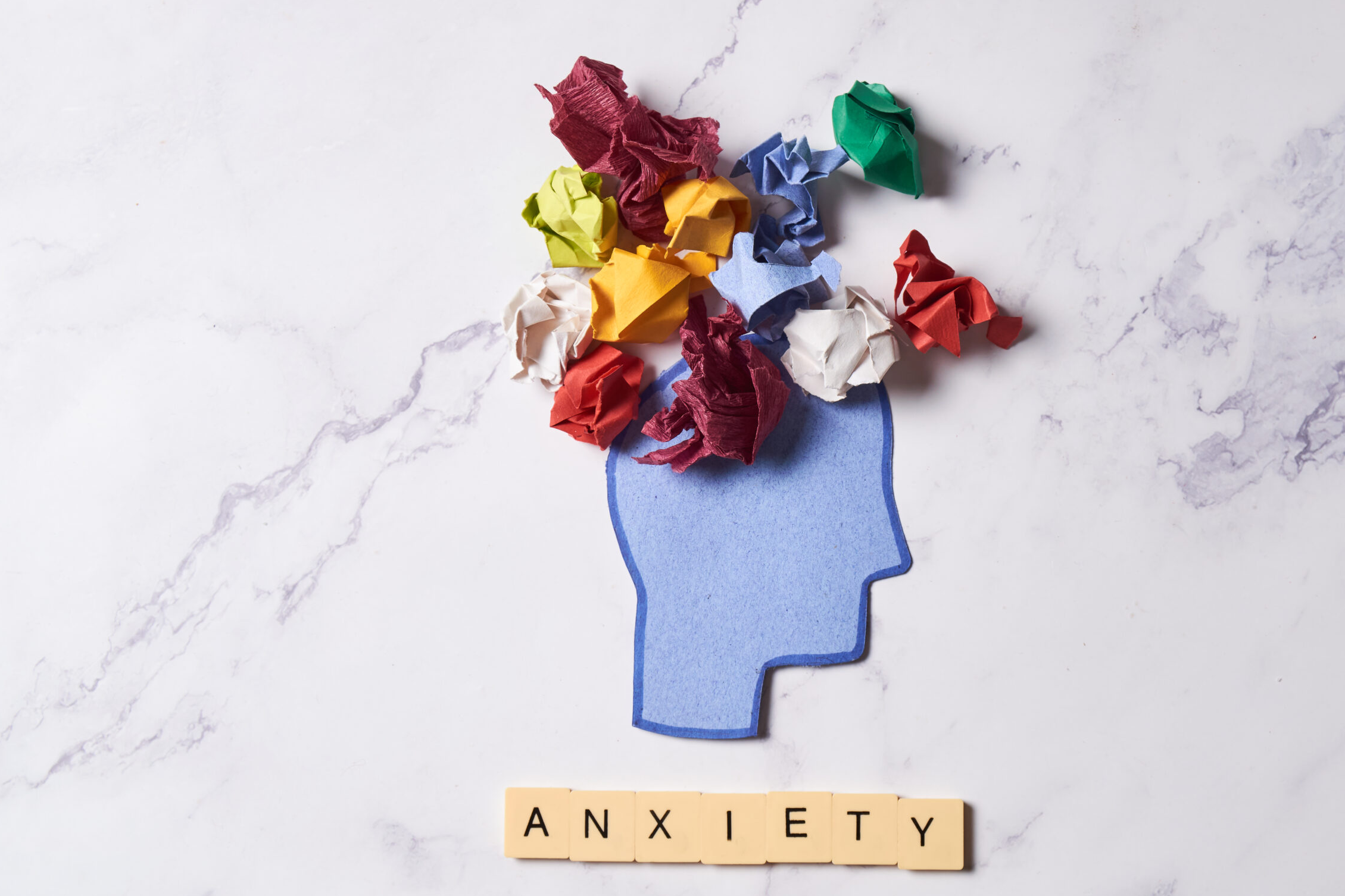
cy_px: 469
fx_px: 1905
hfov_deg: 38.8
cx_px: 759
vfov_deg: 26.5
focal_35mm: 51
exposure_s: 1/160
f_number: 8
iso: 100
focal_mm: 30
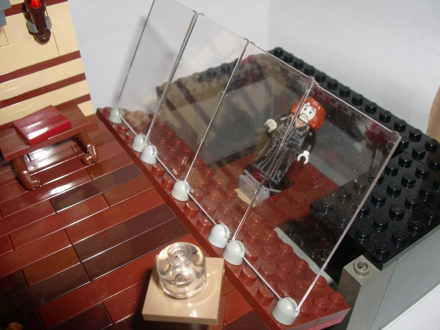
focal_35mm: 35
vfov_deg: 40.7
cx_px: 220
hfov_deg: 52.6
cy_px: 165
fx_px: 445
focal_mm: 5.8
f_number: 4.3
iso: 80
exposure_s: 1/60
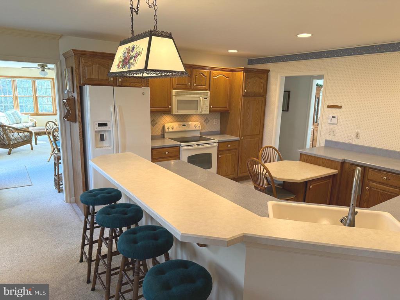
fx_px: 277
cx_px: 200
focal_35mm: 24
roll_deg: -1.2
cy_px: 150
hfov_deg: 71.6
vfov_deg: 56.8
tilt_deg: -12.2
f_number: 1.78
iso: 200
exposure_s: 1/120
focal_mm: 6.76
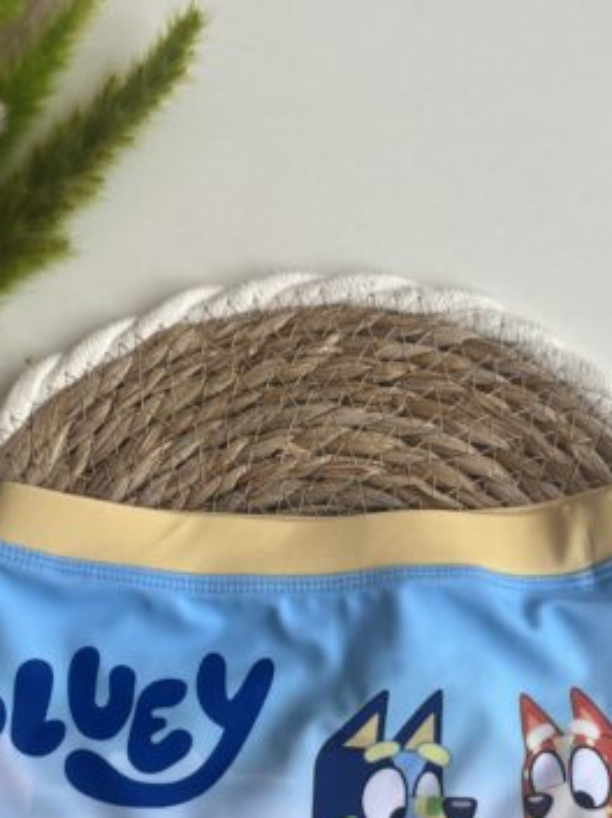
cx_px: 255
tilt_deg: -75.4
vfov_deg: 32.2
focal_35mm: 59
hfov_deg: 24.7
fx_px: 1393
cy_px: 593
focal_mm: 5.1
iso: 50
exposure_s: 1/1279
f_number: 1.6
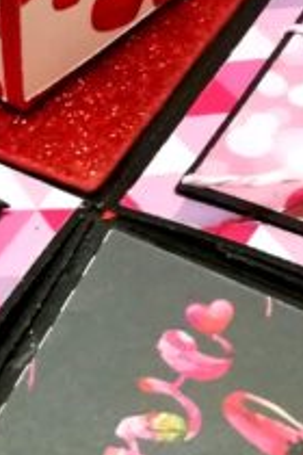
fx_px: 1300
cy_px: 195
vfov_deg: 19.8
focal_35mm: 103
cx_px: 123
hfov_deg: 13.3
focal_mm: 3.83
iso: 400
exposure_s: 1/25
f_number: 2.2
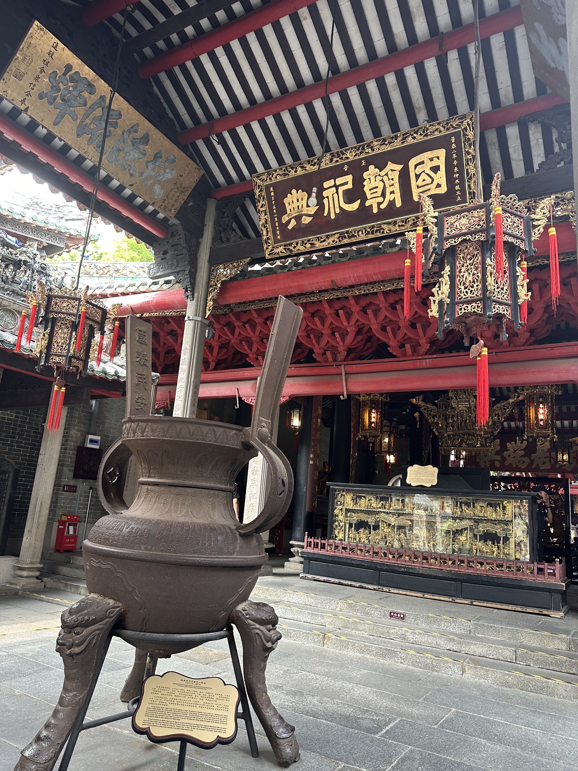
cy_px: 386
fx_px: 534
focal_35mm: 24
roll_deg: -7.1
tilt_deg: +13.6
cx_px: 289
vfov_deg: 71.6
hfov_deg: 56.8
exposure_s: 1/121
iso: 125
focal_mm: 6.86
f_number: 1.78
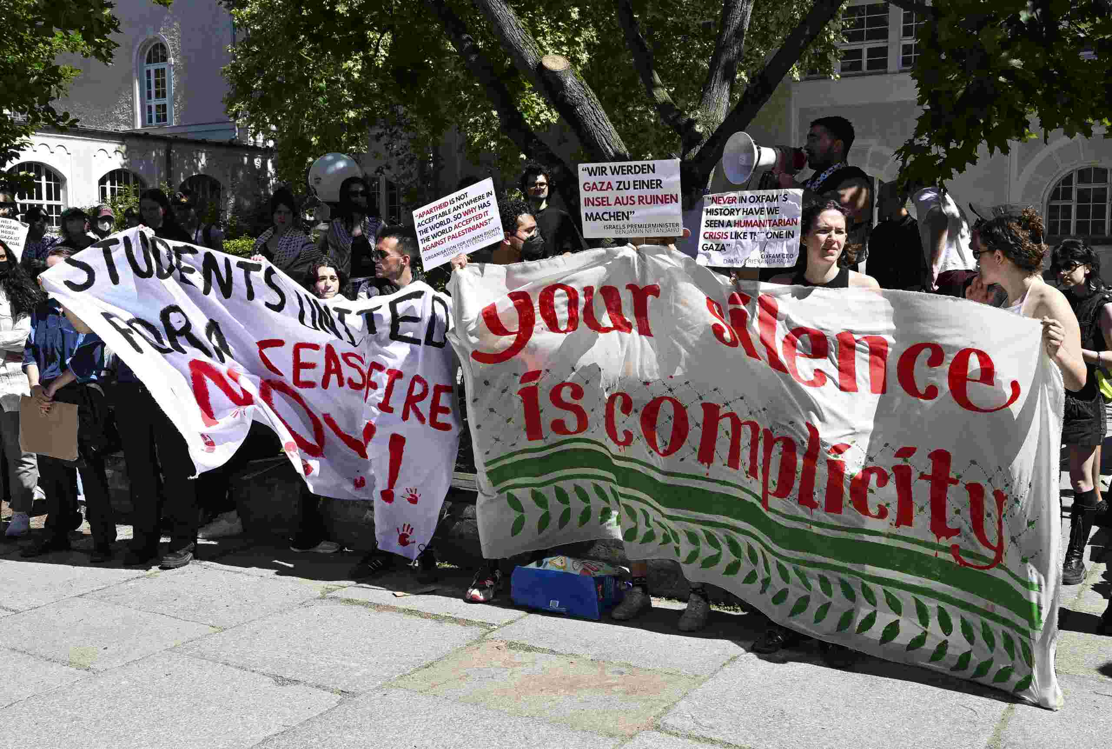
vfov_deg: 37.1
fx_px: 1115
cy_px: 374
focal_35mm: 36
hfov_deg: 53.0
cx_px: 556
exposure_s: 1/2000
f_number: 5.6
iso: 400
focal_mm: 24
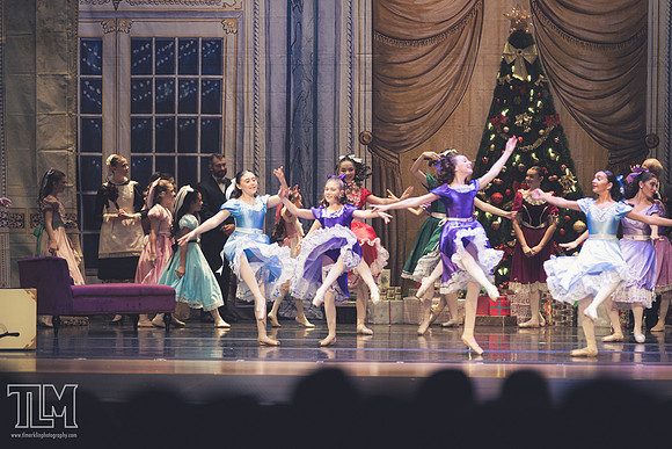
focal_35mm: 180
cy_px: 224
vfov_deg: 7.6
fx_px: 3361
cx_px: 336
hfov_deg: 11.4
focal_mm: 180
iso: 1250
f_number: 2.8
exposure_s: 1/320
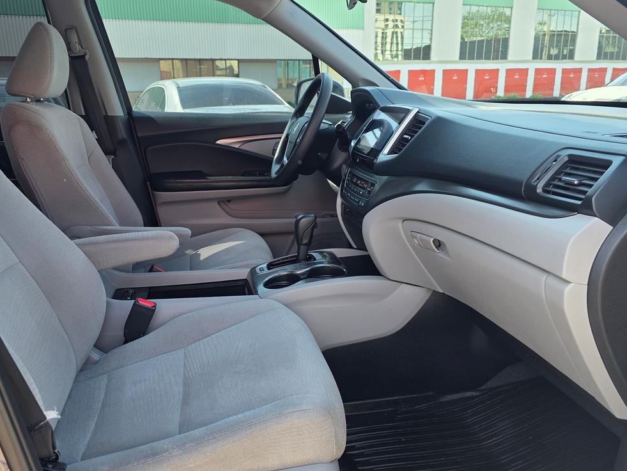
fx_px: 543
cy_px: 250
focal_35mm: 30
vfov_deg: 46.8
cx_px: 301
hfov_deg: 59.9
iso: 32
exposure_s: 1/180
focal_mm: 6.3
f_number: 1.7
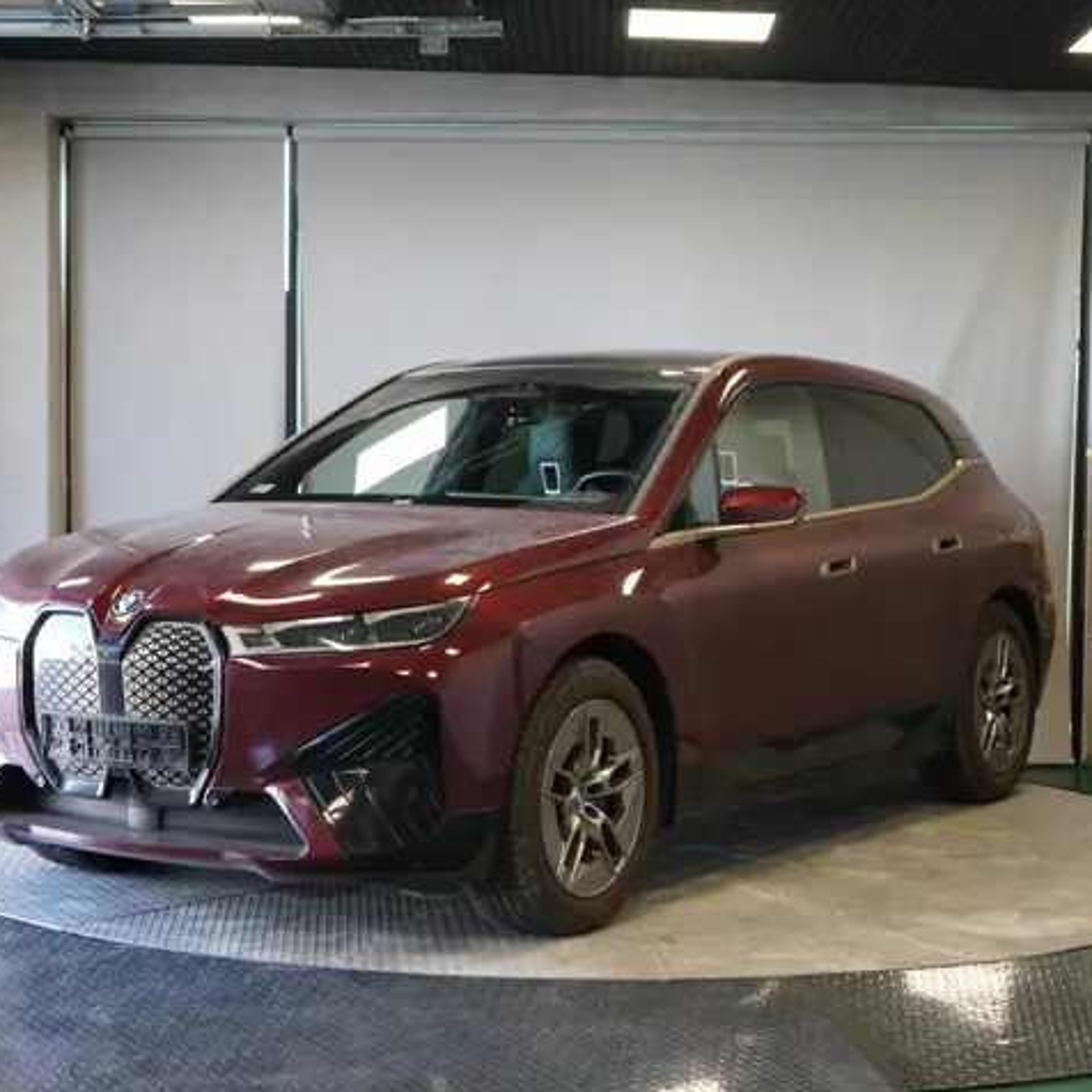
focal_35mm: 63
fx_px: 2248
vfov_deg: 27.3
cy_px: 548
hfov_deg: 27.3
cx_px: 518
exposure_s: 1/160
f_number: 4.5
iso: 2000
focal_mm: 49
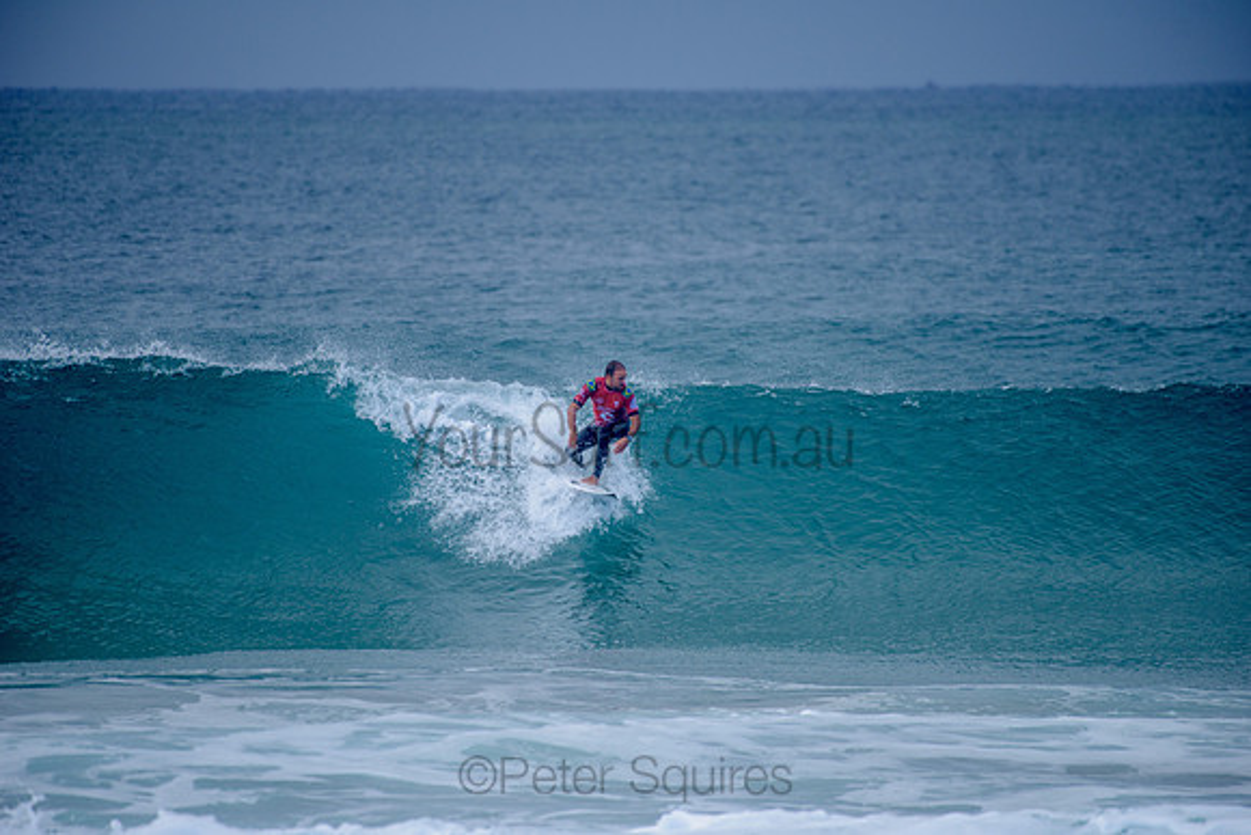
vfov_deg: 2.7
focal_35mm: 509
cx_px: 626
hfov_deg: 4.1
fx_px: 17682
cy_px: 418
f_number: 5.6
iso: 125
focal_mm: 500
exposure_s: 1/800
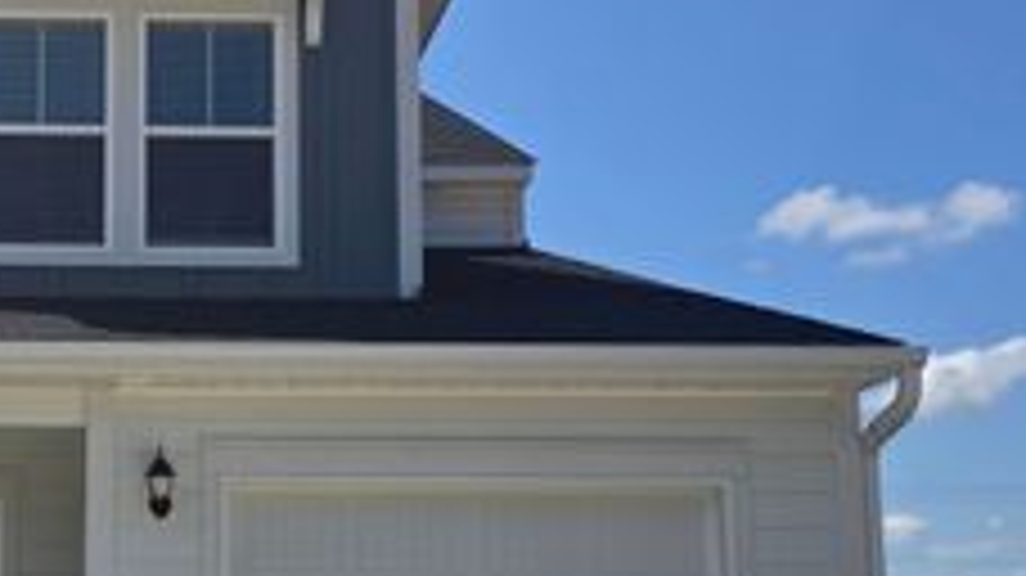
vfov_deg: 21.6
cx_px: 153
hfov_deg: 36.1
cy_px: 443
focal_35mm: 55
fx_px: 1496
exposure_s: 1/1262
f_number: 1.7
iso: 12
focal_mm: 6.3
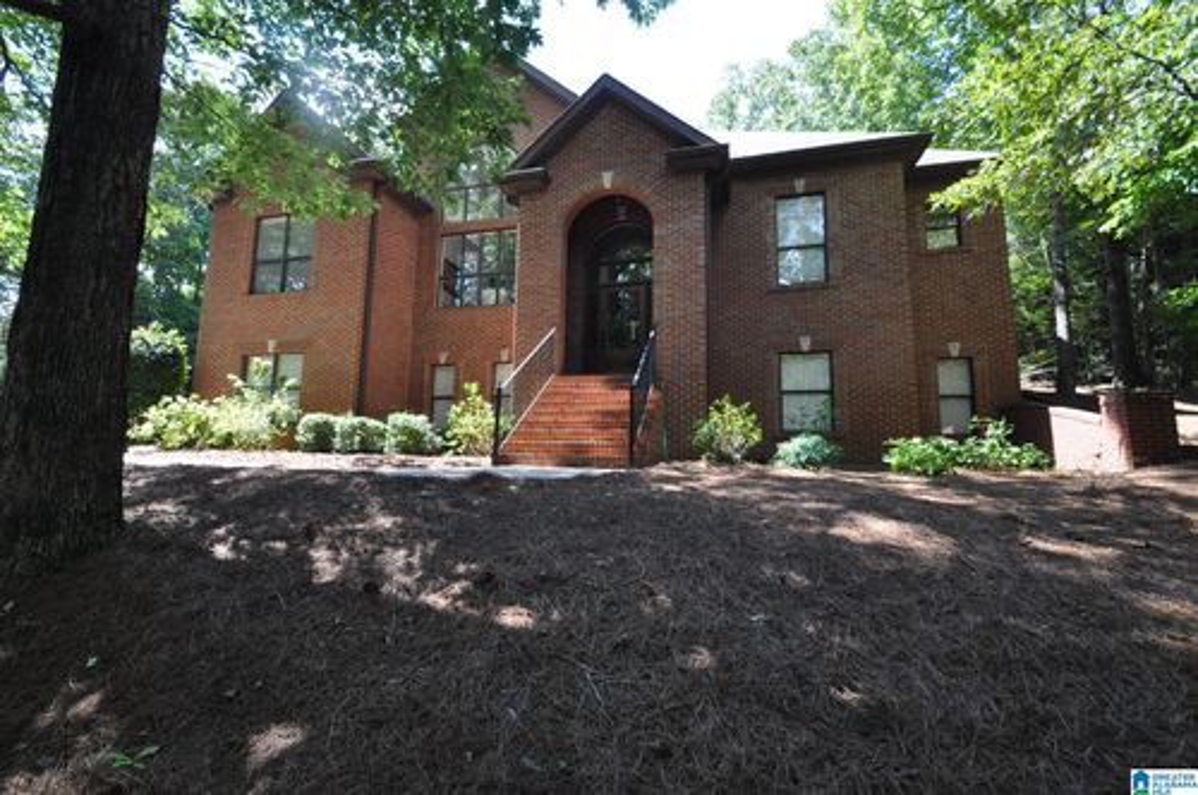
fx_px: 499
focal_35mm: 15
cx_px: 599
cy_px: 398
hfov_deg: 100.5
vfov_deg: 77.2
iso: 400
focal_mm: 10
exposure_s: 1/80
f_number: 8
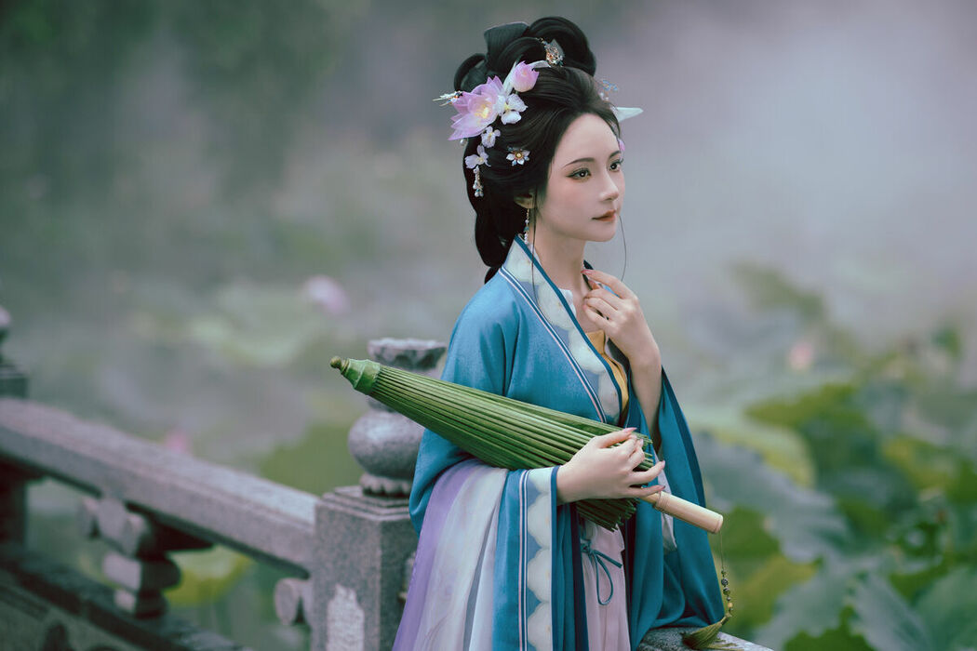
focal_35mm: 85
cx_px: 488
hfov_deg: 23.9
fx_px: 2307
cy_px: 326
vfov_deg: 16.1
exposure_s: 1/1000
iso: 200
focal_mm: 85
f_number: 2
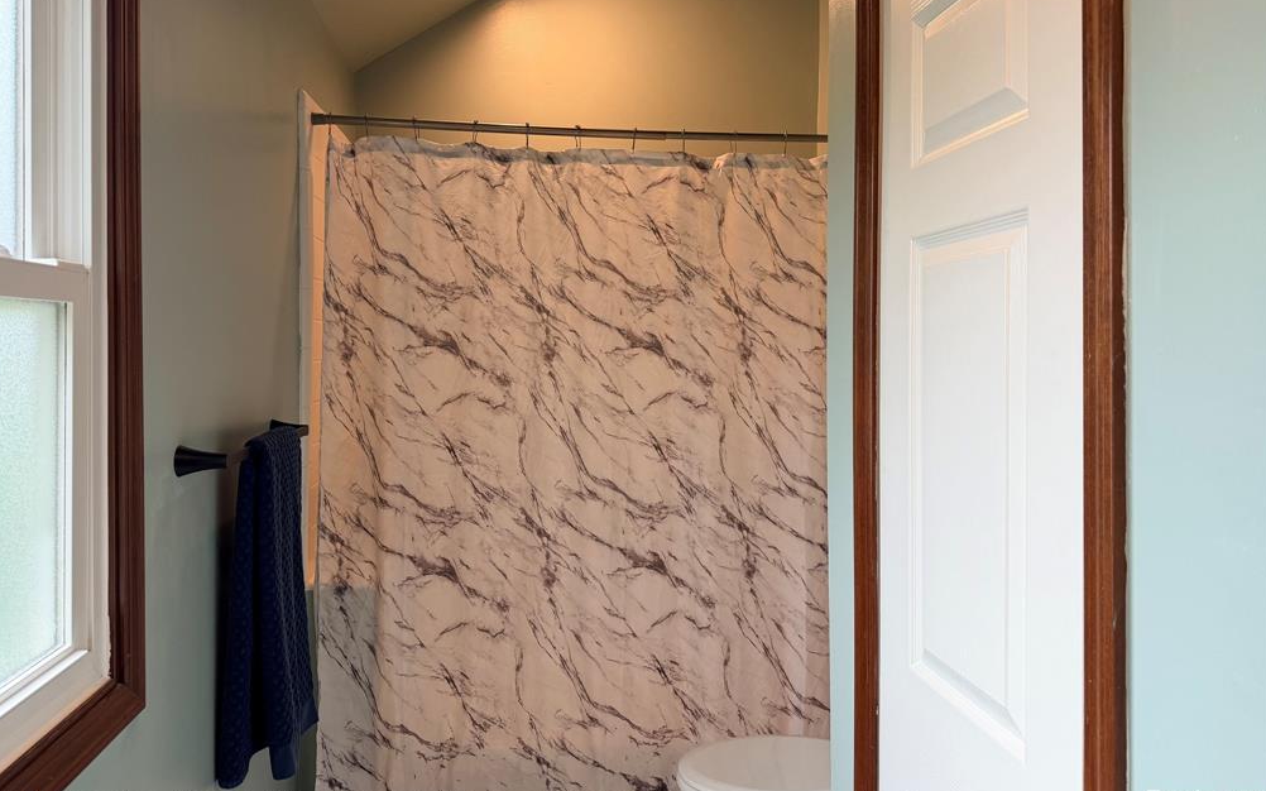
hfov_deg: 70.4
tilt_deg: +0.7
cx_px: 627
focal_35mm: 26
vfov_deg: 47.4
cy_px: 335
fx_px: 897
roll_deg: -0.2
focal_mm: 6.76
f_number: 1.78
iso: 125
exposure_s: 1/120
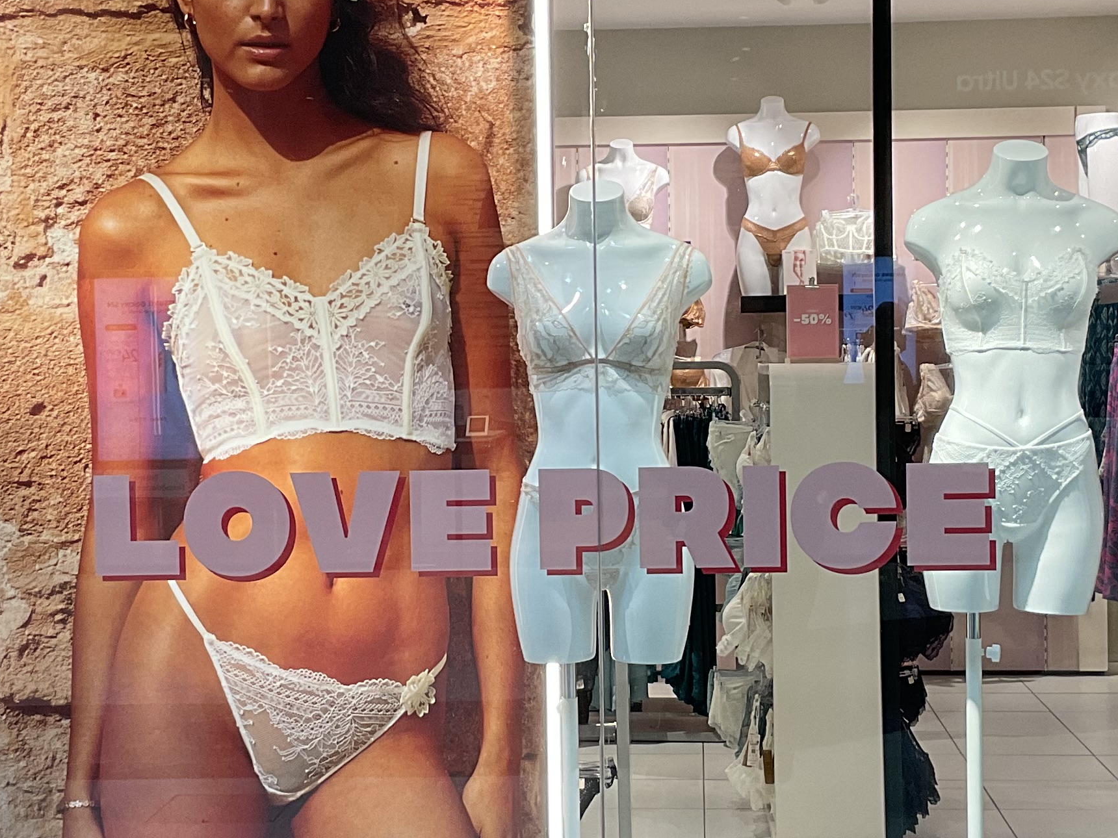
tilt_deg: -1.4
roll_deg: +0.4
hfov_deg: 28.6
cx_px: 576
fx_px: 2196
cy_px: 427
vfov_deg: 21.6
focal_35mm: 68
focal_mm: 3
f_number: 1.8
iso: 50
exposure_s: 1/100
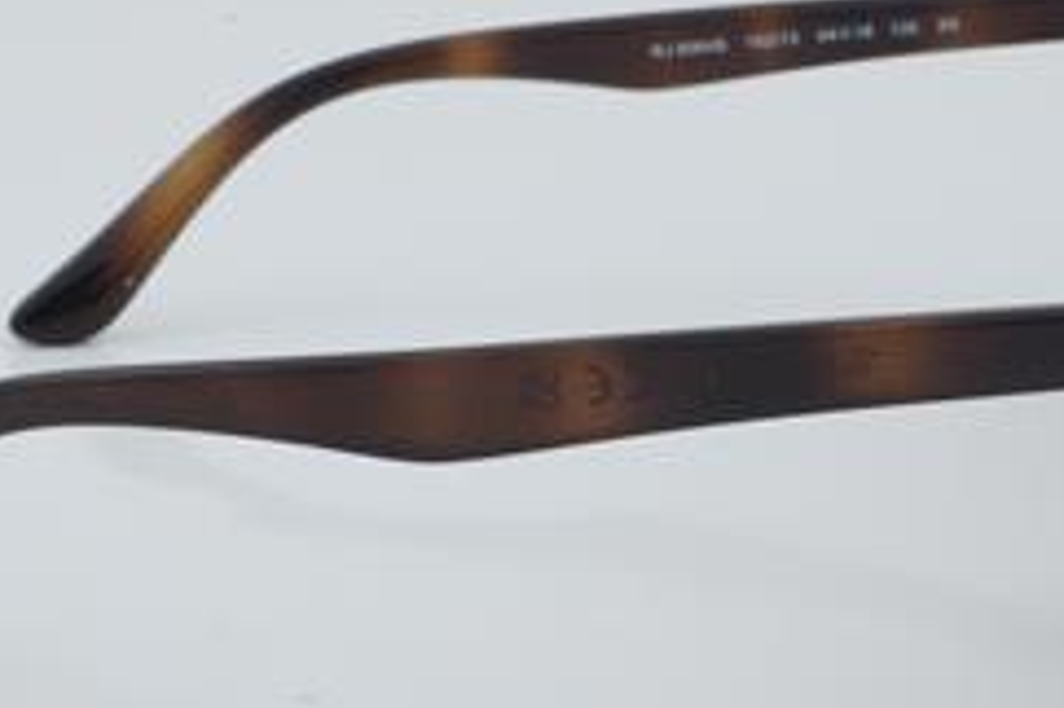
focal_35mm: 124
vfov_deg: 11.0
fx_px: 3662
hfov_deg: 16.5
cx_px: 554
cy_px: 347
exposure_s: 1/4
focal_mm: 50
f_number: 29
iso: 100
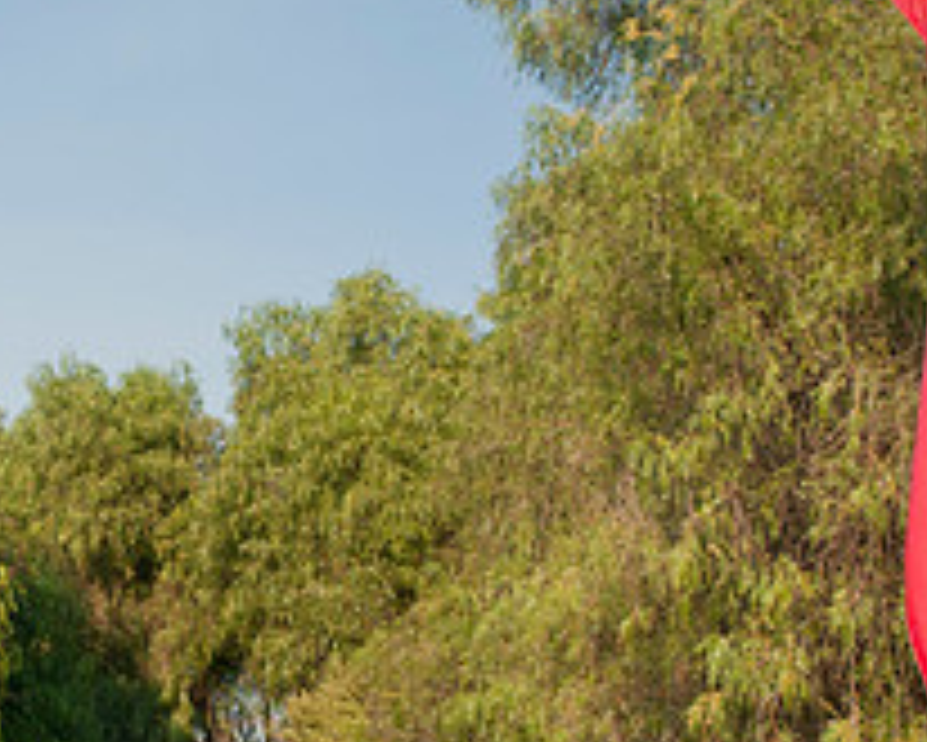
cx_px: 122
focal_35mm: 79
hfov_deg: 23.6
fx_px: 2168
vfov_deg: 19.3
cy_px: 519
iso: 250
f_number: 7.1
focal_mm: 20
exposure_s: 1/200
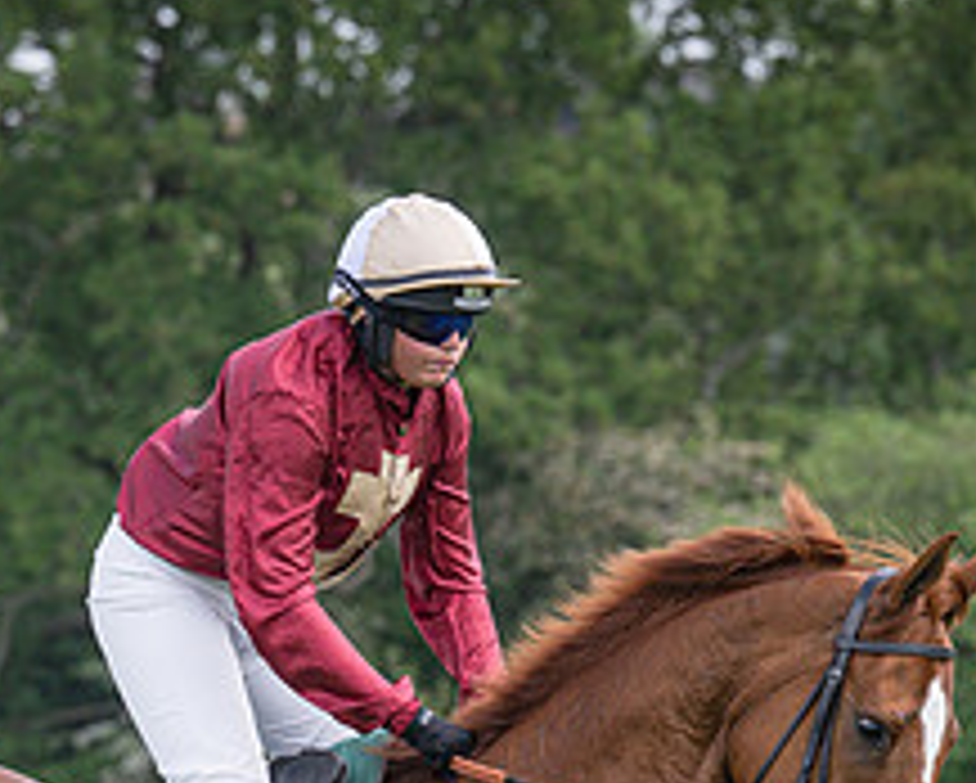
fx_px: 15410
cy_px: 897
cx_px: -190
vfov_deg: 2.9
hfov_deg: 3.6
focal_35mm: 533
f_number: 5
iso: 400
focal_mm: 160
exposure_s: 1/1600
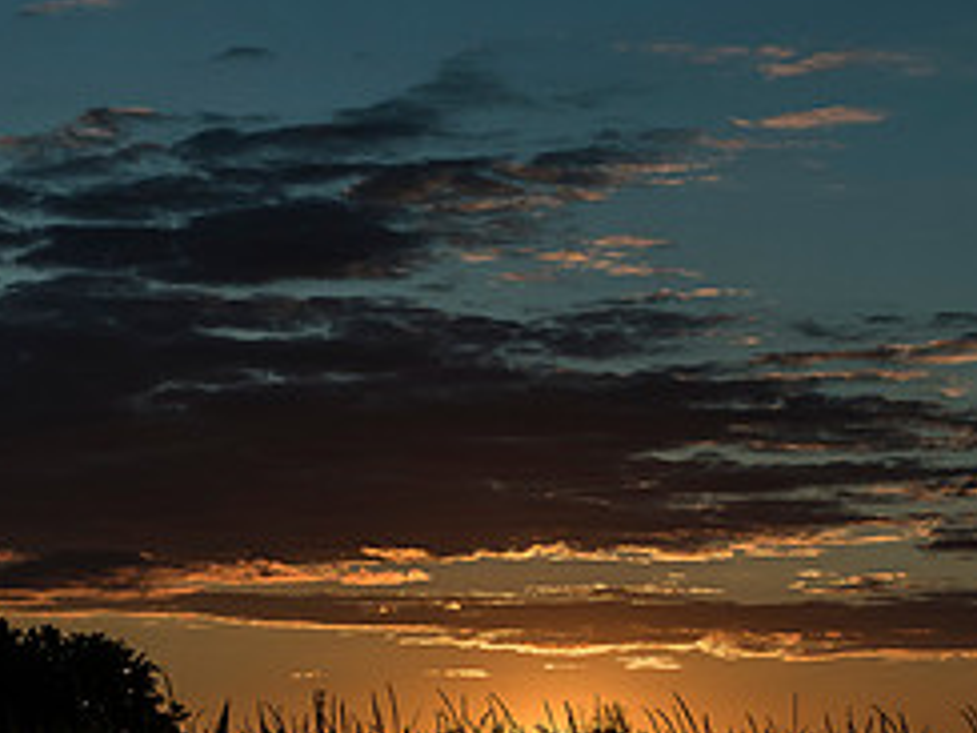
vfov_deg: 10.6
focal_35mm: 138
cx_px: 565
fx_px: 3895
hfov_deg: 14.3
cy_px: 827
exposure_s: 1/800
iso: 250
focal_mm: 29
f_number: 7.1
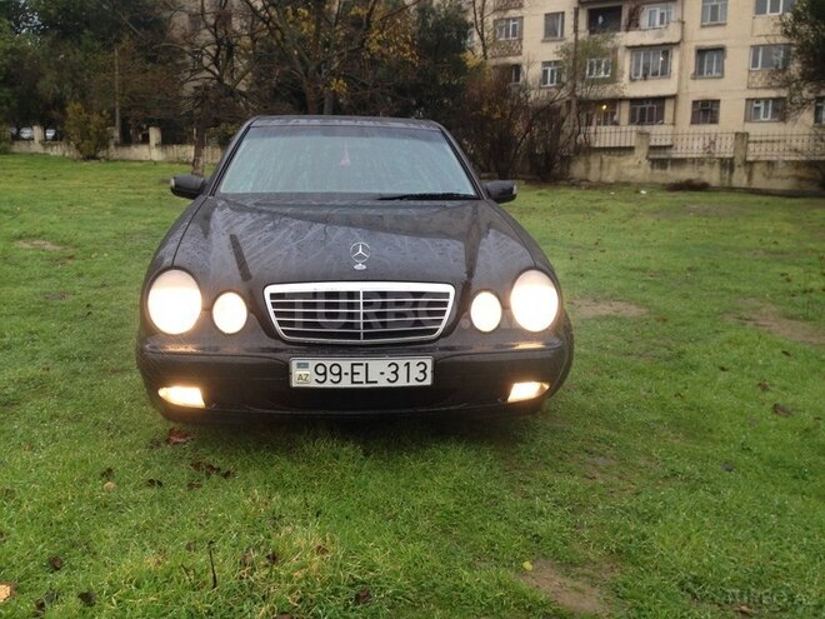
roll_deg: +0.2
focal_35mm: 33
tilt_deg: -9.4
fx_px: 786
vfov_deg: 42.9
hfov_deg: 55.4
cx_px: 412
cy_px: 310
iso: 50
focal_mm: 4.12
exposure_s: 1/24
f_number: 2.4
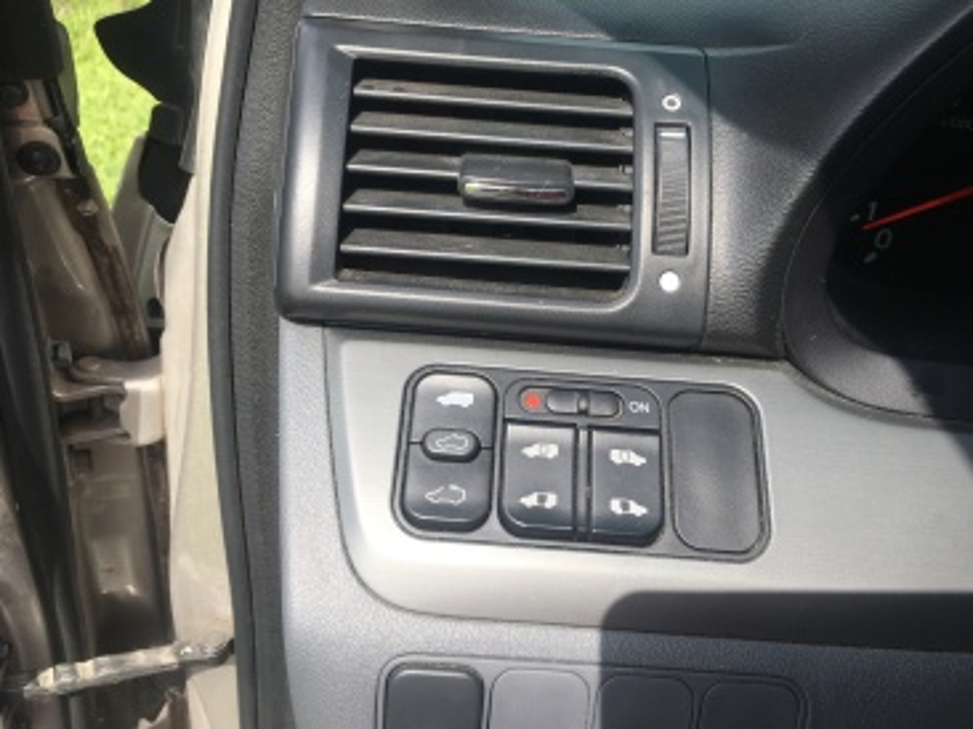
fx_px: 815
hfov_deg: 61.7
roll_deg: +0.1
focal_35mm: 29
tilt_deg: -31.7
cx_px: 486
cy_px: 364
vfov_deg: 48.2
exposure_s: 1/657
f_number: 2.2
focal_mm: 4.15
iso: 25
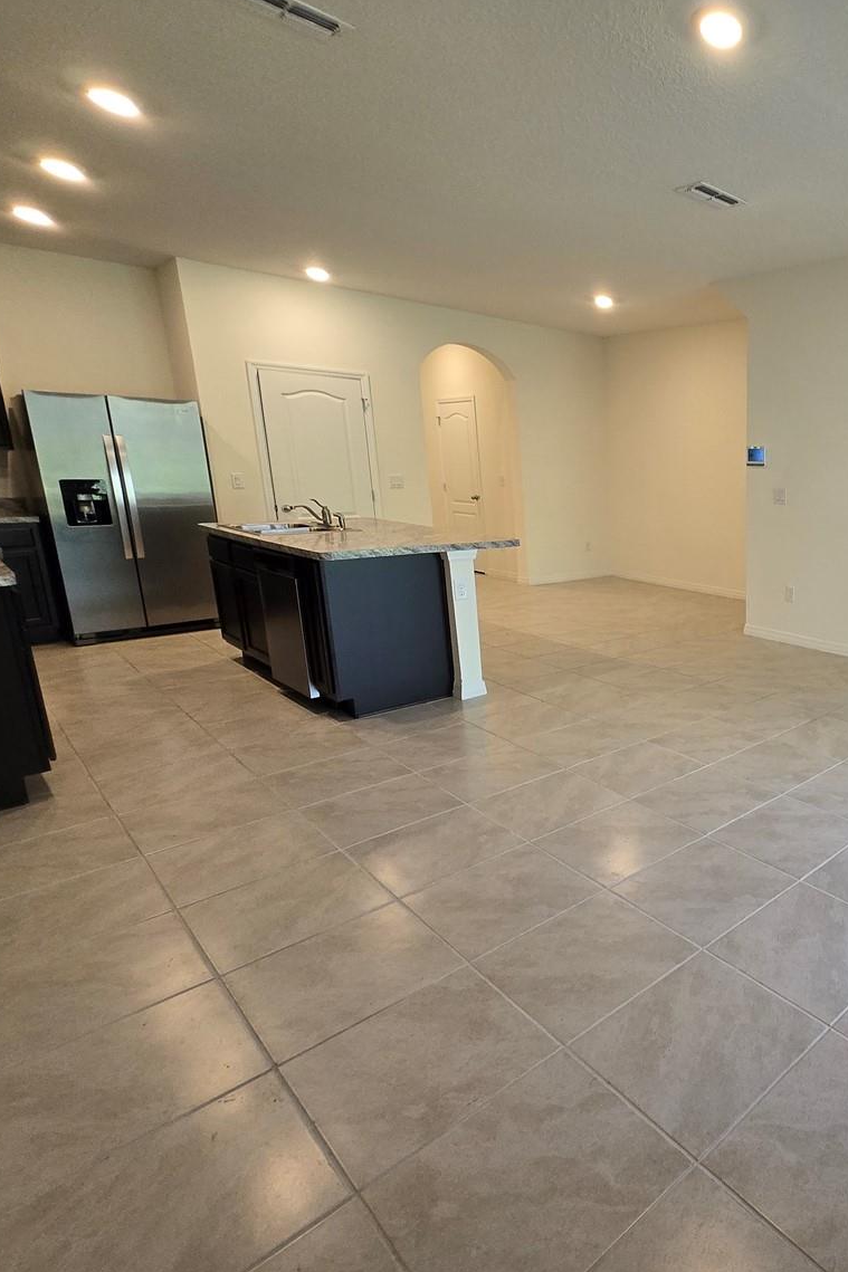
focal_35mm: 19
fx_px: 671
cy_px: 622
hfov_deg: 53.7
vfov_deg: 86.9
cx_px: 808
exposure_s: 1/60
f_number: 2.2
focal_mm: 1.7
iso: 160
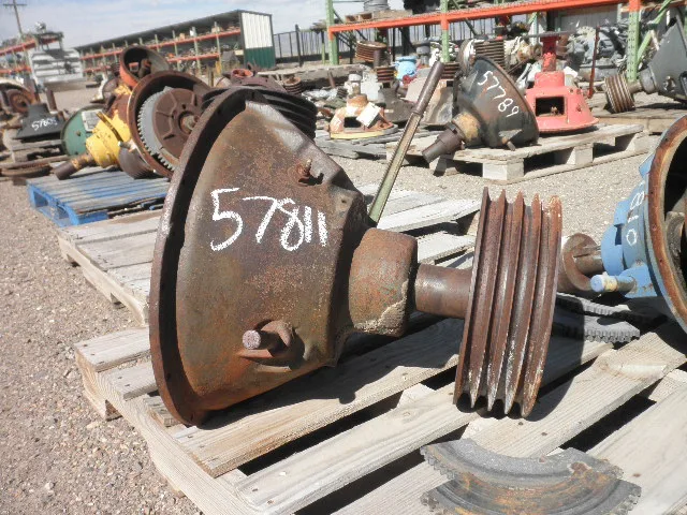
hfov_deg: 52.6
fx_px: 695
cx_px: 344
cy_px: 258
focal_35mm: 35
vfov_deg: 40.7
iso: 64
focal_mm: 6.1
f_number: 9.1
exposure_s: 1/80
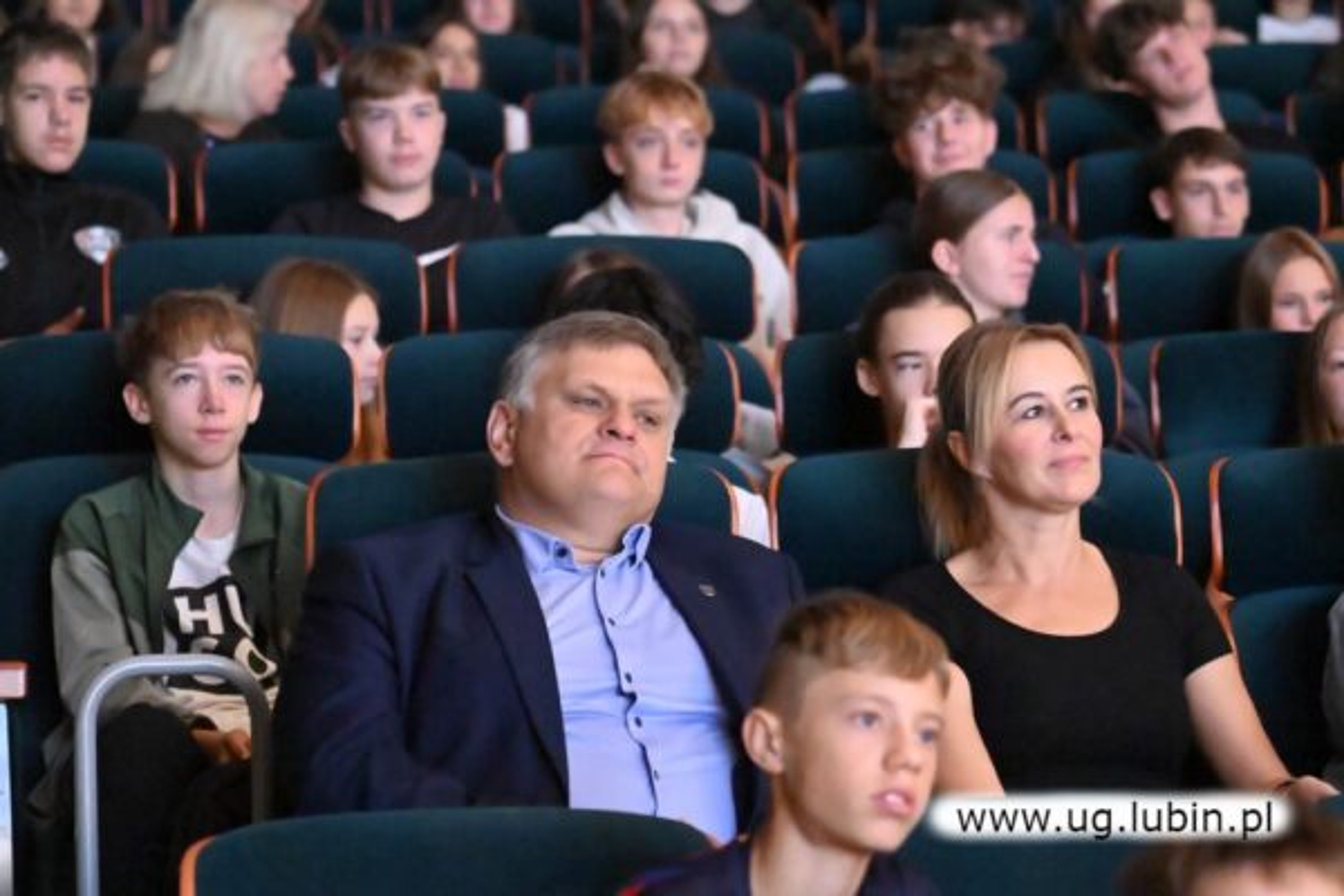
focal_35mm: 112
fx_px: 4181
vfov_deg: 12.2
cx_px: 672
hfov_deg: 18.3
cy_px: 448
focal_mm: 75
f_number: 2.8
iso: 25600
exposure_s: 1/25
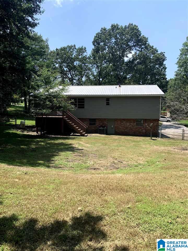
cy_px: 126
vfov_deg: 67.3
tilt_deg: -3.7
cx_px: 94
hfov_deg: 53.1
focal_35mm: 26
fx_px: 188
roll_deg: -0.8
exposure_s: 1/1490
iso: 25
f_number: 1.8
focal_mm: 4.25
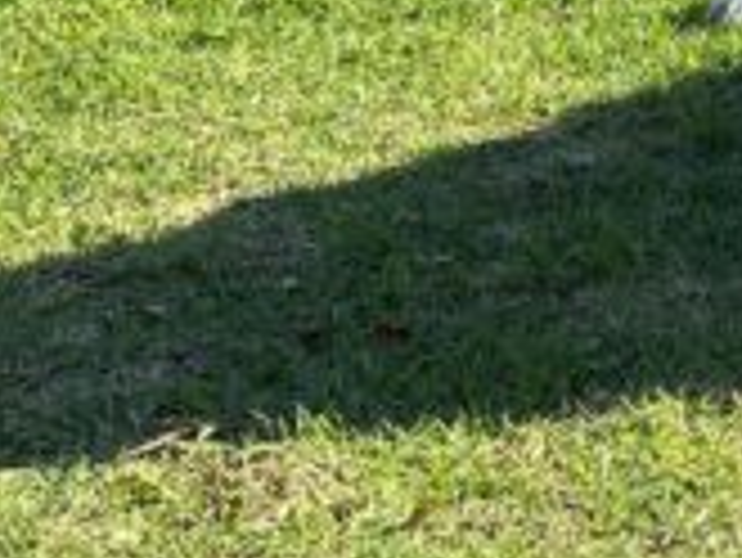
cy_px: -423
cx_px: 1214
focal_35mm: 121
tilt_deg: -6.0
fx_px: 2596
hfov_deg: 14.8
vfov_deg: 11.4
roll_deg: -0.9
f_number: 1.6
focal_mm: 5.1
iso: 50
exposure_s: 1/1212
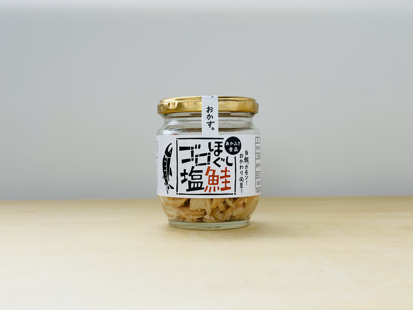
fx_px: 573
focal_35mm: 48
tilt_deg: -2.7
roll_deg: -0.3
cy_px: 155
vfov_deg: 30.3
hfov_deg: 39.7
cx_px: 206
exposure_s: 1/121
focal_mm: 6.86
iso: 80
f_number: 1.78
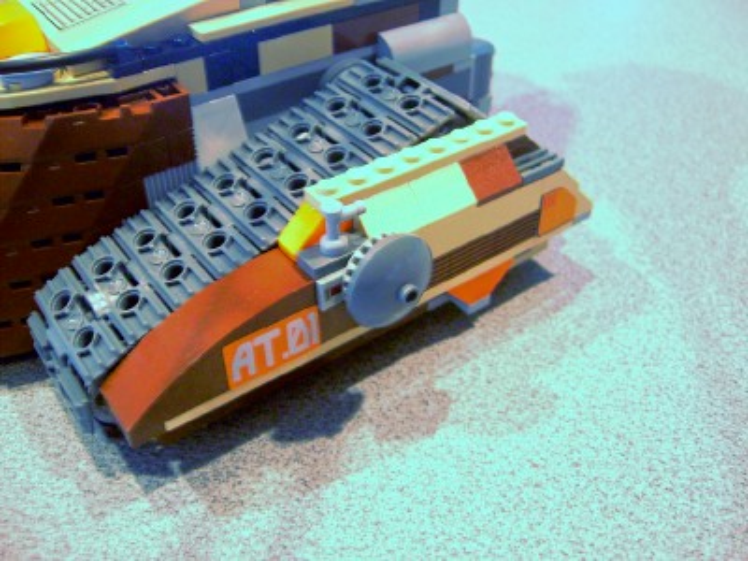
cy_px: 280
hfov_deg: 52.6
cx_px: 374
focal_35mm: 35
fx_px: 756
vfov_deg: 40.7
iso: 200
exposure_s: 1/8
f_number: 2.8
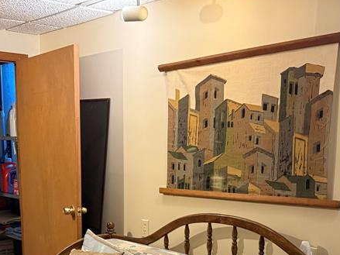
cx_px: 147
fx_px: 550
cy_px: 277
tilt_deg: -11.6
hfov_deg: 34.3
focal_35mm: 56
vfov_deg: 24.4
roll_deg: +0.2
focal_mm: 6.76
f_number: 1.78
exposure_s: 1/60
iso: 640
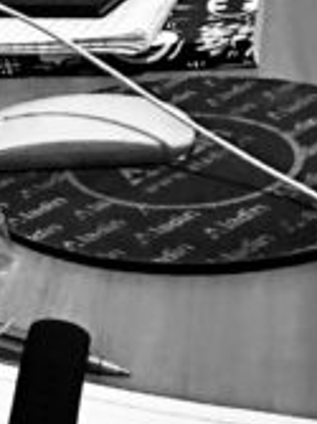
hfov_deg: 12.8
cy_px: -81
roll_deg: +16.5
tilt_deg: -7.0
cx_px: -459
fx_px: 1051
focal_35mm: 86
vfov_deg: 21.2
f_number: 2.2
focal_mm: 2.22
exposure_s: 1/34
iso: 1000
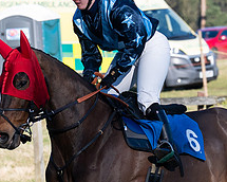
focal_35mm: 768
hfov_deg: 2.5
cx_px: 166
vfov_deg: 2.0
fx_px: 5160
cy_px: 219
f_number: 5
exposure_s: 1/1250
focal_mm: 135
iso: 200
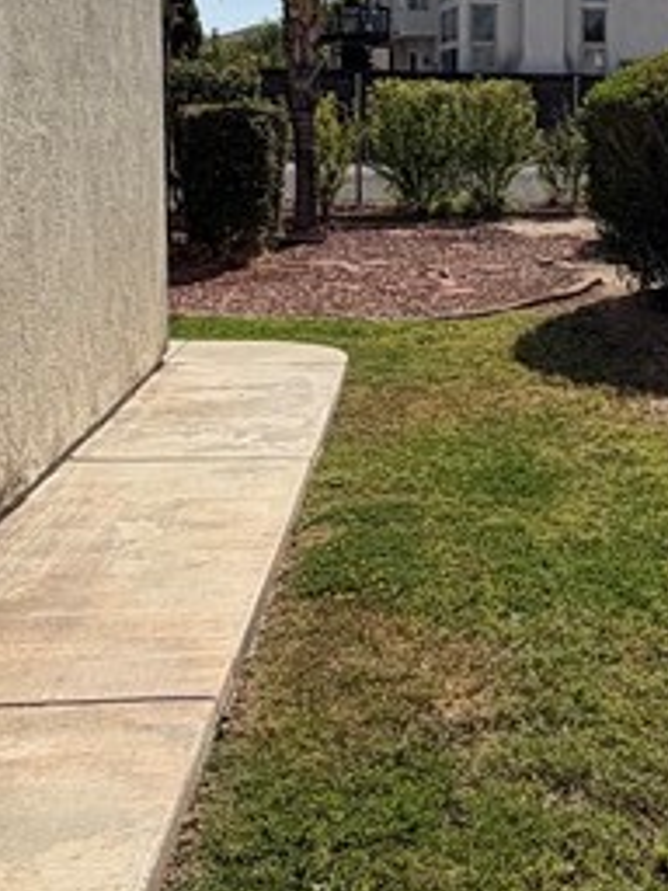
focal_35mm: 56
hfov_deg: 25.3
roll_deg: +1.7
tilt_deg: -6.6
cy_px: 292
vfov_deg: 34.0
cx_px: 605
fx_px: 1441
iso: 20
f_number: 2.2
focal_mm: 2.22
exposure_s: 1/1464
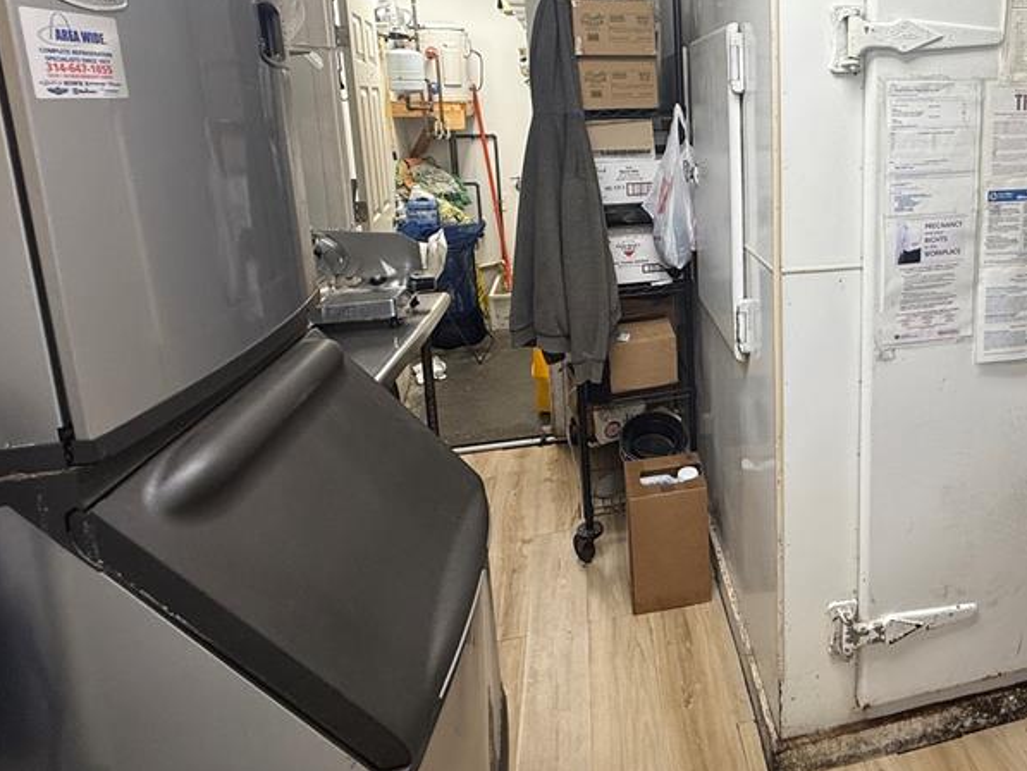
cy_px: 213
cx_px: 764
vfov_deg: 54.7
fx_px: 712
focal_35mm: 24
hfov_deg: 67.3
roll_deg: -0.2
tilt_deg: -7.9
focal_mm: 2.22
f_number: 2.2
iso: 125
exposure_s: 1/132
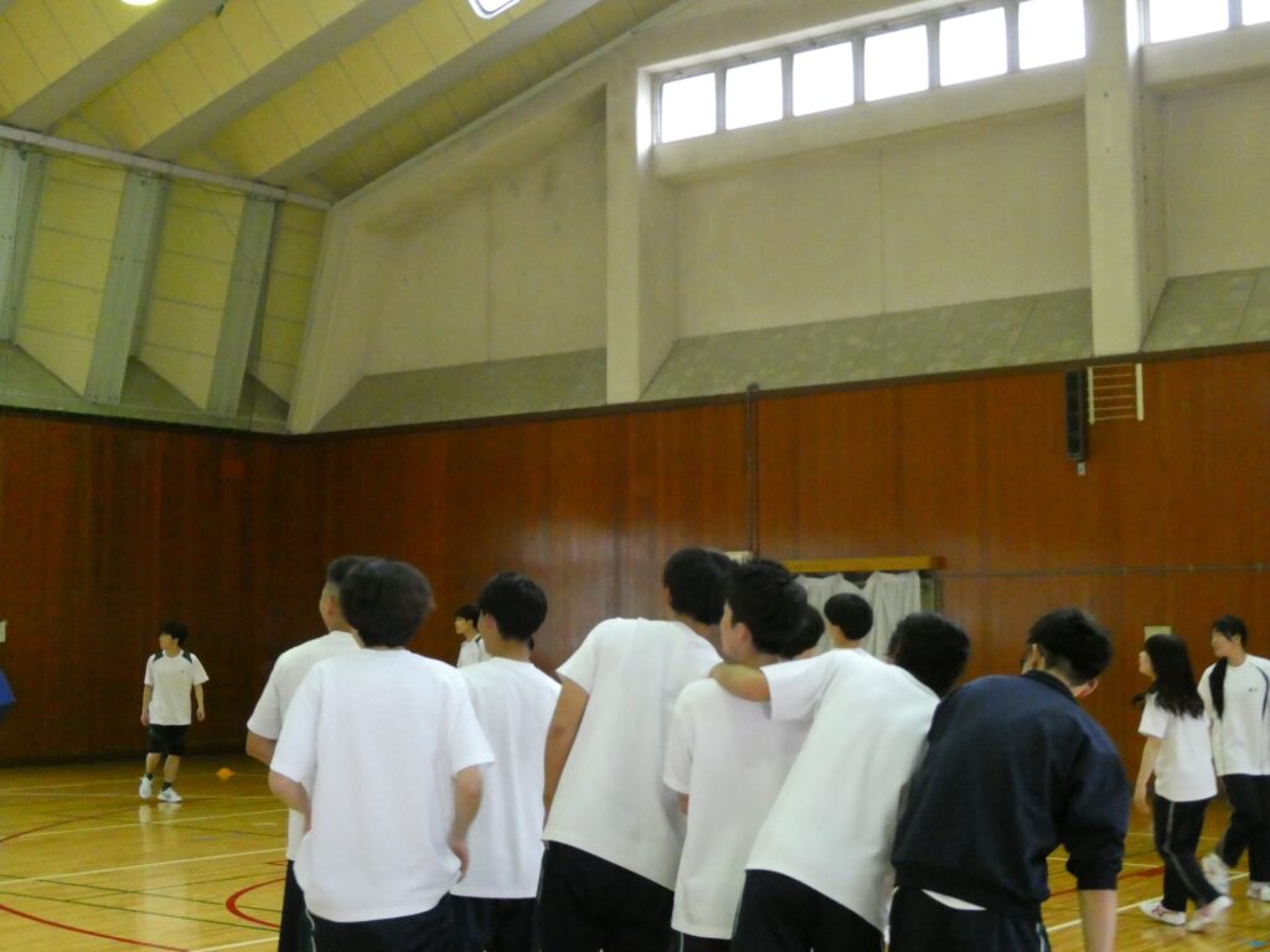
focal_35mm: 50
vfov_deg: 29.1
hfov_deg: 38.2
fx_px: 1834
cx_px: 635
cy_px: 476
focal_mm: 9
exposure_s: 1/60
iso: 1600
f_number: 4.1
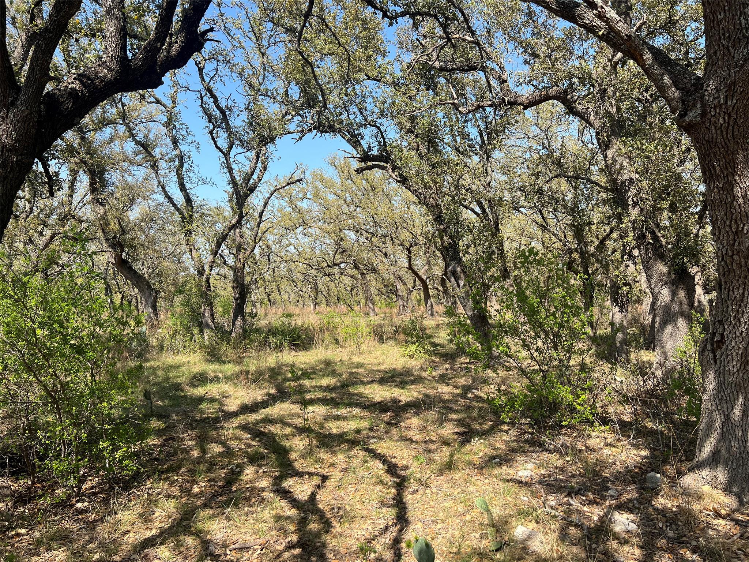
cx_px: 374
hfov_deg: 67.3
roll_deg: +0.3
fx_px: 563
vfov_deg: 53.1
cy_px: 281
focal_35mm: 26
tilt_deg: -0.5
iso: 50
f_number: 1.5
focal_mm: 5.7
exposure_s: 1/1751
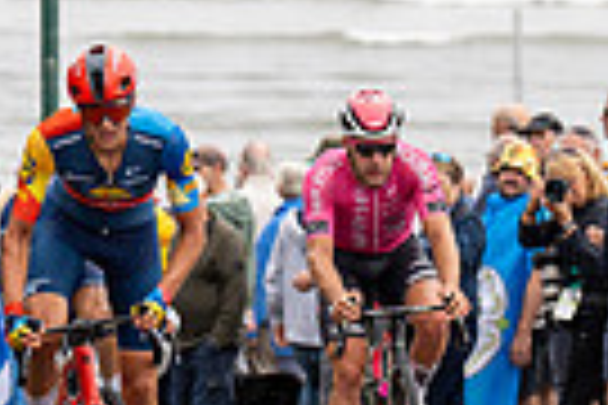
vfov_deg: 2.8
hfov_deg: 4.2
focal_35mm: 491
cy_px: 124
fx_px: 8292
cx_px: 171
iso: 320
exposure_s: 1/1000
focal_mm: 114
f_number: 3.5
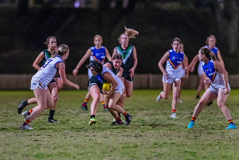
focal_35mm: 394
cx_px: 94
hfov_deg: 5.2
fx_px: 2615
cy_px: 86
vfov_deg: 3.5
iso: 10000
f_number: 2.8
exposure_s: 1/1250
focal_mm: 300
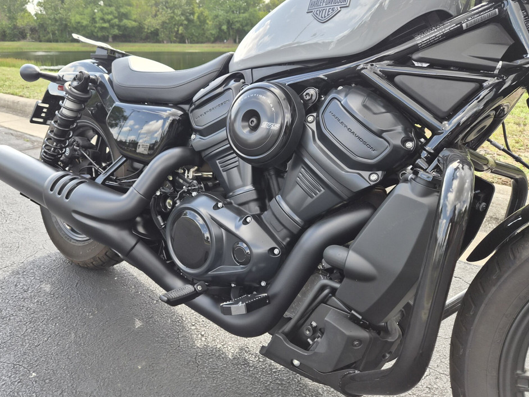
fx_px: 397
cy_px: 181
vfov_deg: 53.0
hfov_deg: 67.1
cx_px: 232
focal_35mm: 26
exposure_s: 1/1140
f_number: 1.8
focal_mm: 5.4
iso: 80
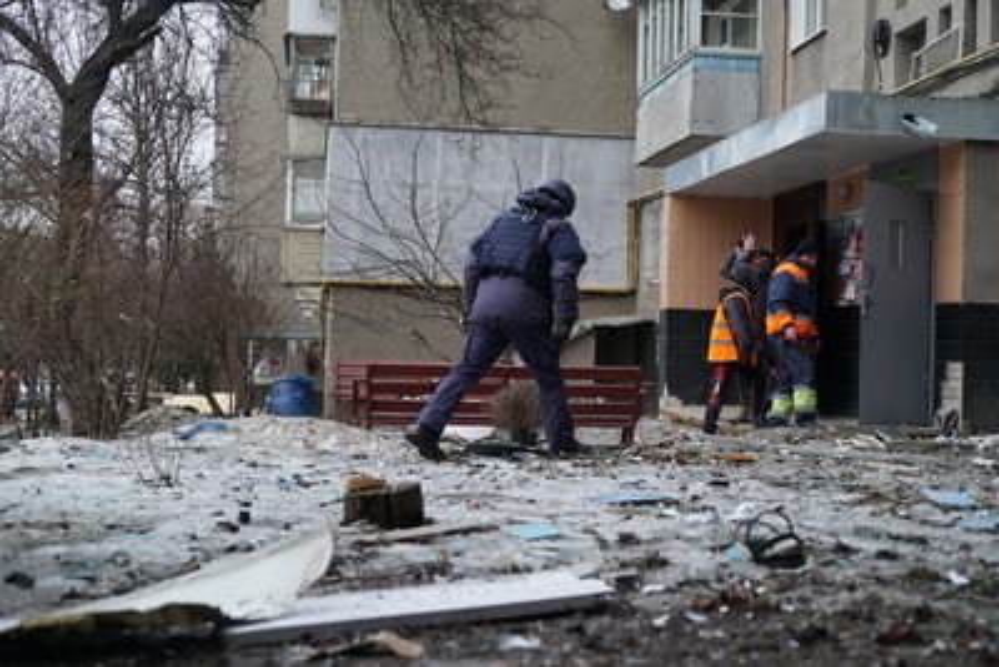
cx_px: 500
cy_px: 334
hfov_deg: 44.5
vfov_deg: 30.5
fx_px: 1221
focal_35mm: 44
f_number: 4
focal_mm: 44
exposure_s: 1/160
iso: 400
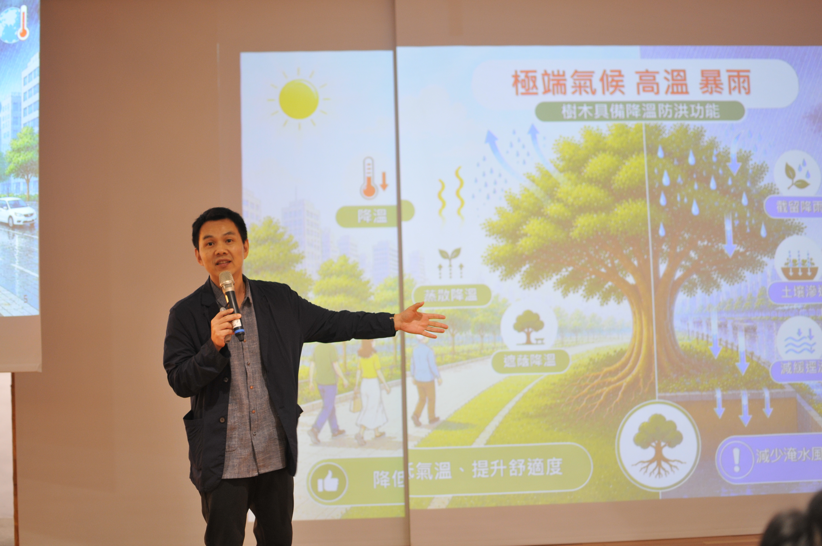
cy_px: 273
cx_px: 411
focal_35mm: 52
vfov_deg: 25.7
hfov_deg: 37.9
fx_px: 1197
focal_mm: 35
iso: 400
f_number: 1.8
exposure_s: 1/60
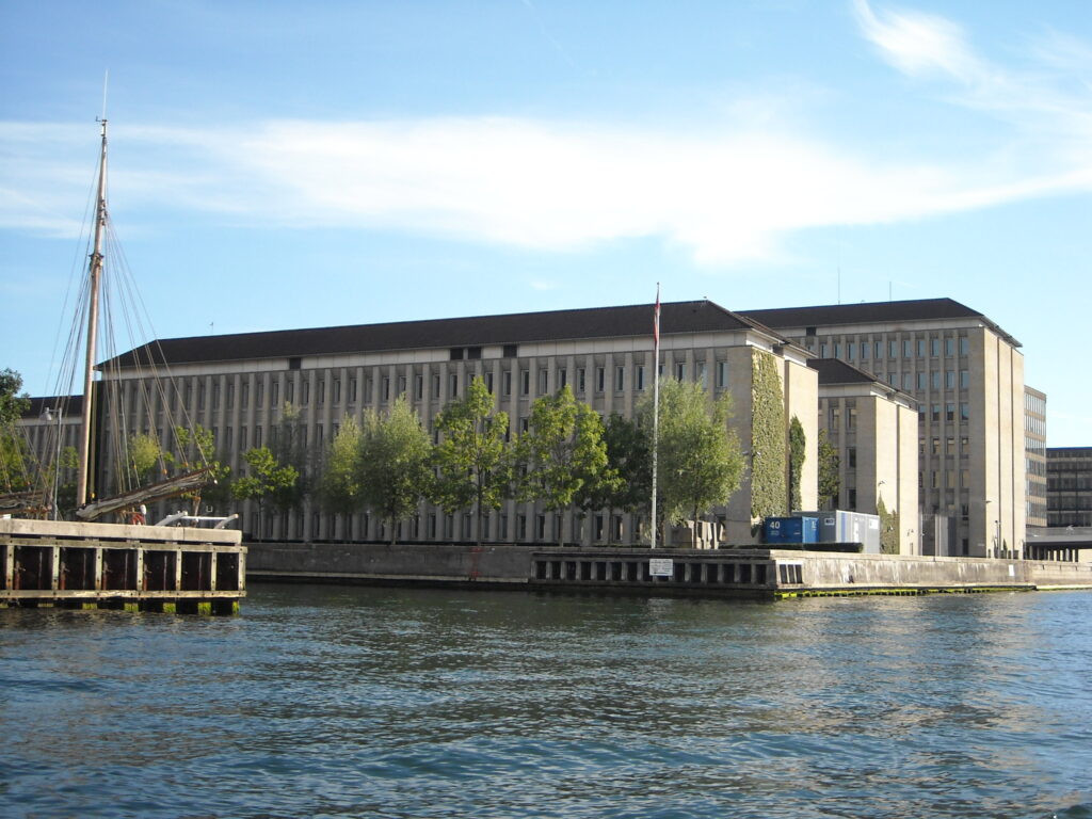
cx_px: 546
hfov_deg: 38.9
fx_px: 1546
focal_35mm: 49
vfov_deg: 29.7
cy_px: 410
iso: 124
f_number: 6.3
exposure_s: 1/250
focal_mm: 7.92
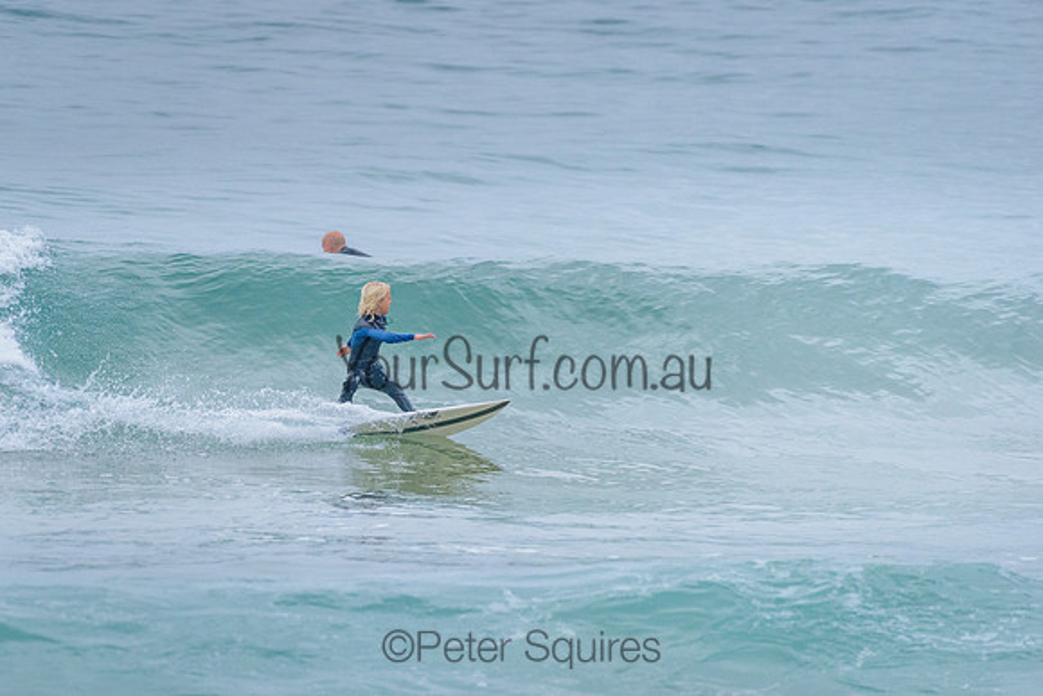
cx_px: 409
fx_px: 17759
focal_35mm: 613
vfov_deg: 2.2
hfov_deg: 3.4
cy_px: 302
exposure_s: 1/2000
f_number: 5.6
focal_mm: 500
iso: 2000
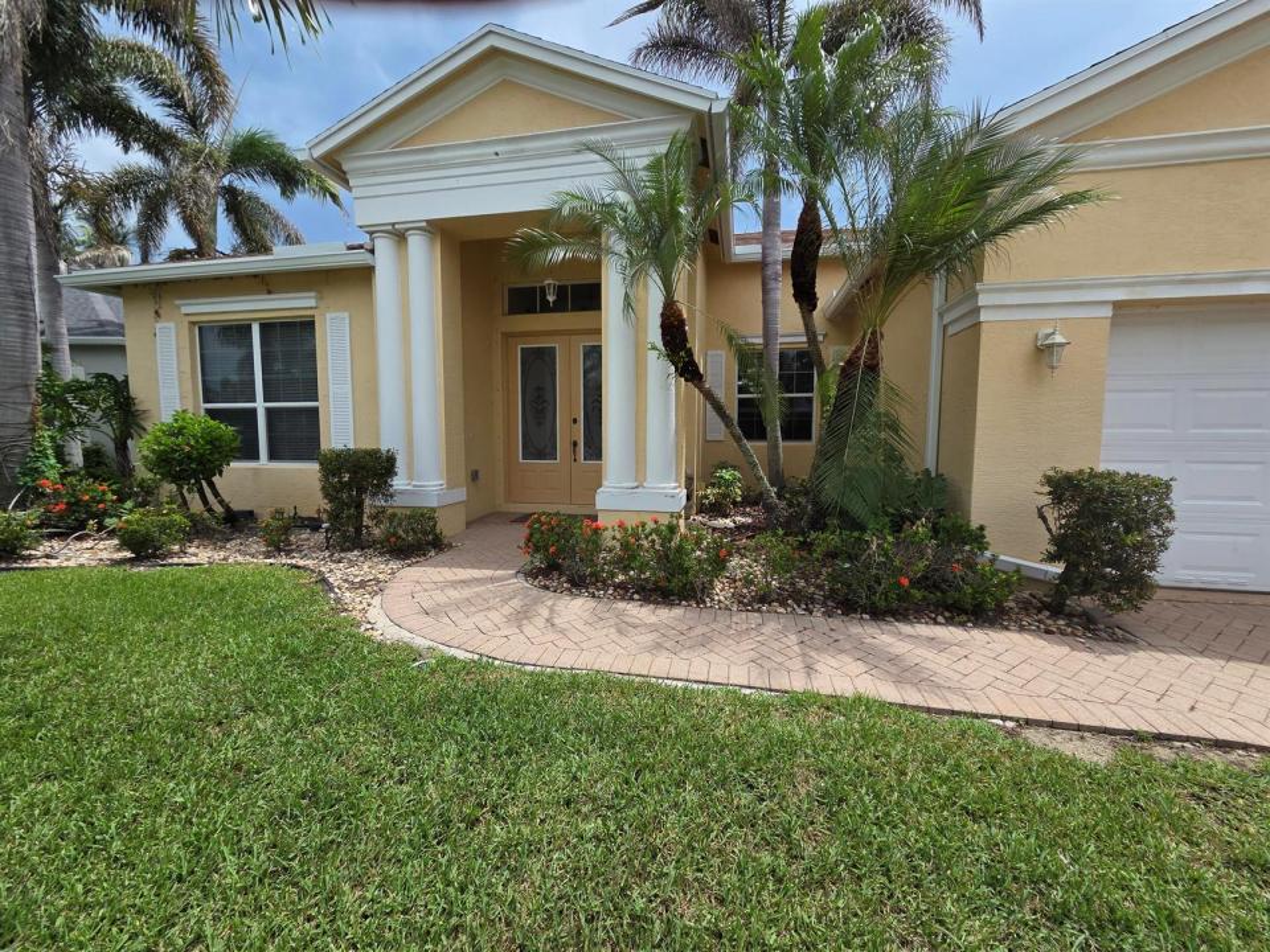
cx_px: 635
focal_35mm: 13
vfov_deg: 89.9
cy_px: 476
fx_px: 477
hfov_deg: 106.2
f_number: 2.2
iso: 50
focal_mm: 2.2
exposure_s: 1/2730
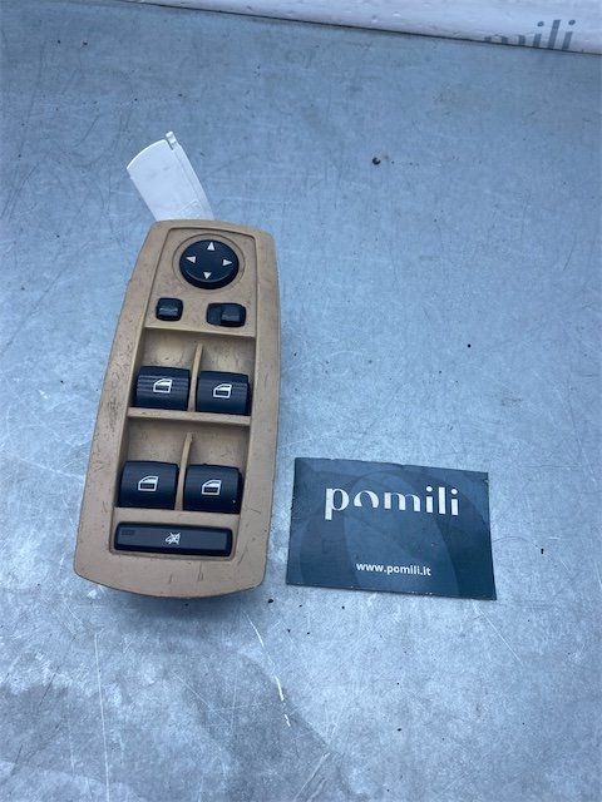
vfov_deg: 67.3
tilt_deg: -61.3
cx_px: 301
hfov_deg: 53.1
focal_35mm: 26
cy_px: 401
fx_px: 603
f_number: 1.8
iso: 32
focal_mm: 4.25
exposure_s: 1/905
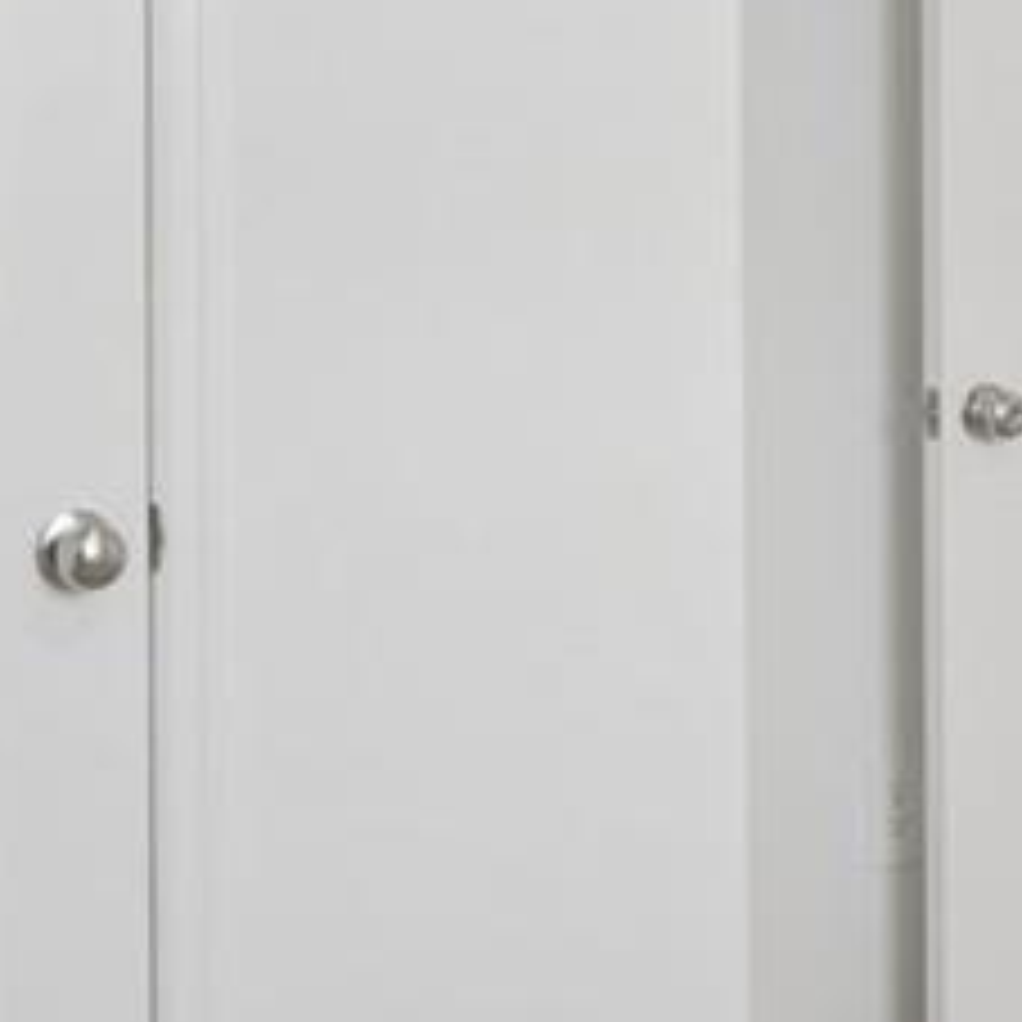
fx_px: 3207
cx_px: 959
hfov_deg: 17.8
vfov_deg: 17.8
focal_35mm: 96
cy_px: 108
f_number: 8
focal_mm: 16
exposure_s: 1/40
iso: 400
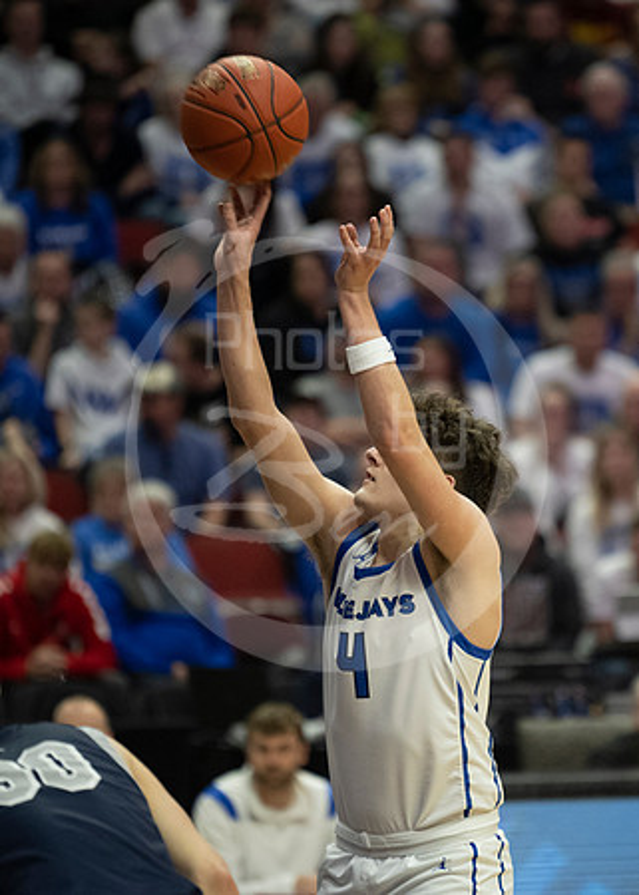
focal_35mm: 321
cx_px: 556
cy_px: 467
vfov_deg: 6.3
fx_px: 8154
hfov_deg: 4.5
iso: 2500
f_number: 2.8
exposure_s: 1/800
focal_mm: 200
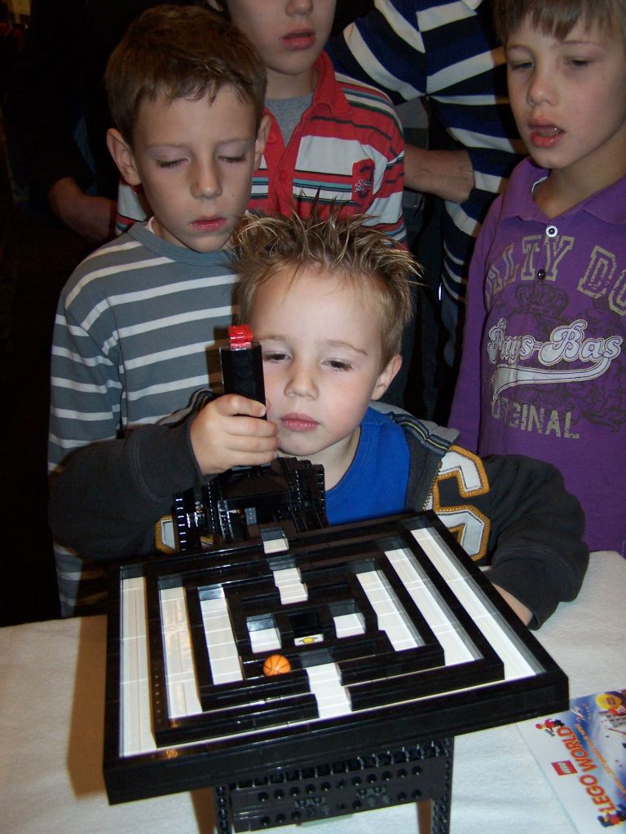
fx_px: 916
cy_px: 417
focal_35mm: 38
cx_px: 313
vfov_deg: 49.0
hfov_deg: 37.7
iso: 140
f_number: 2.8
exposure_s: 1/60
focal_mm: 6.3
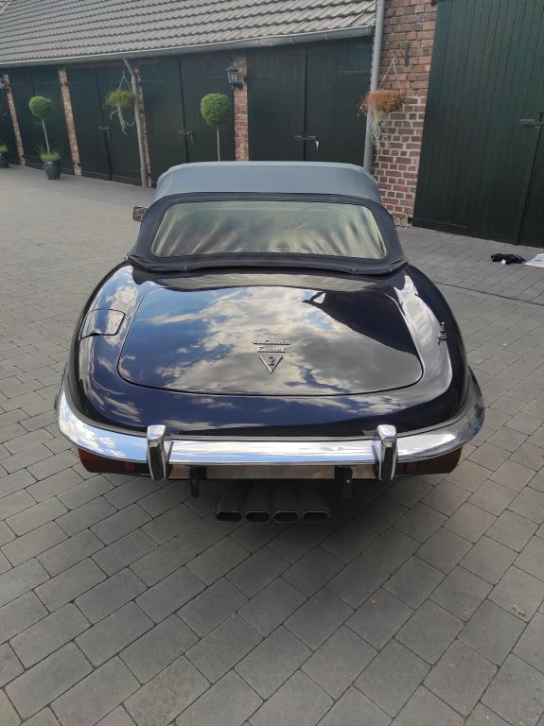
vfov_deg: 69.4
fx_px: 524
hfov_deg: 54.8
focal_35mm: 25
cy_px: 363
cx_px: 272
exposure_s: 1/1178
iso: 100
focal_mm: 5.43
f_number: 1.89
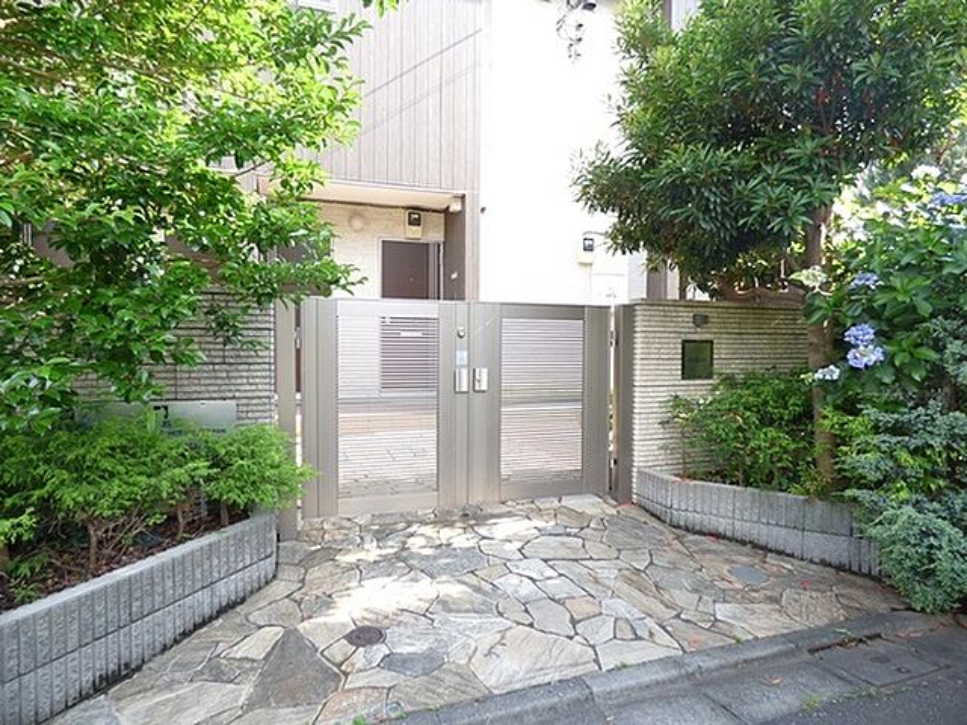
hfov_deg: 81.7
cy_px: 362
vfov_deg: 66.0
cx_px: 484
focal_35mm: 20
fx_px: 559
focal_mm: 3.58
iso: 100
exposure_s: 1/125
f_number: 2.8
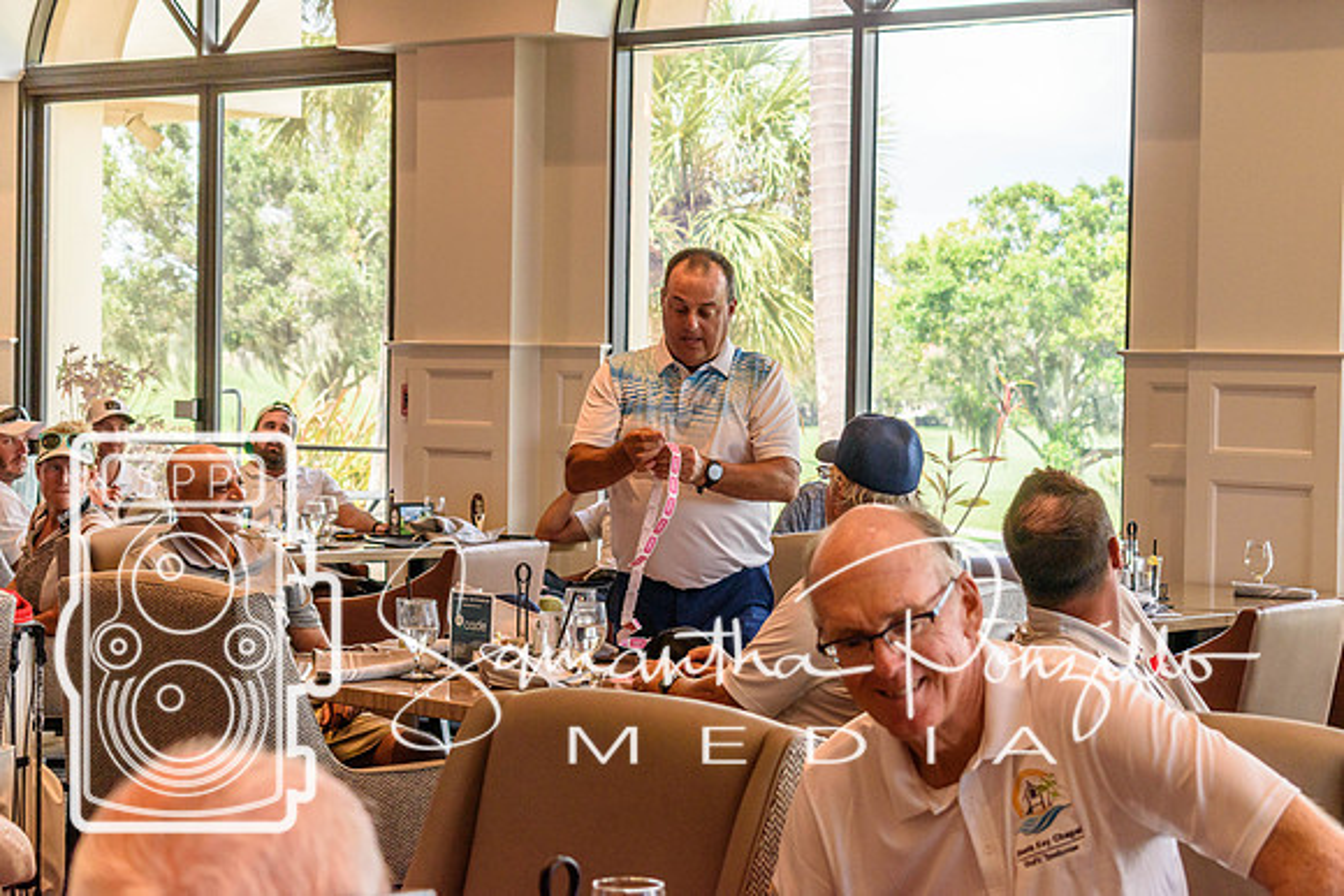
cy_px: 448
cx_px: 672
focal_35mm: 82
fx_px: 3081
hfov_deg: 24.6
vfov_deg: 16.6
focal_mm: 55
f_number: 5.6
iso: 400
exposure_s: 1/125
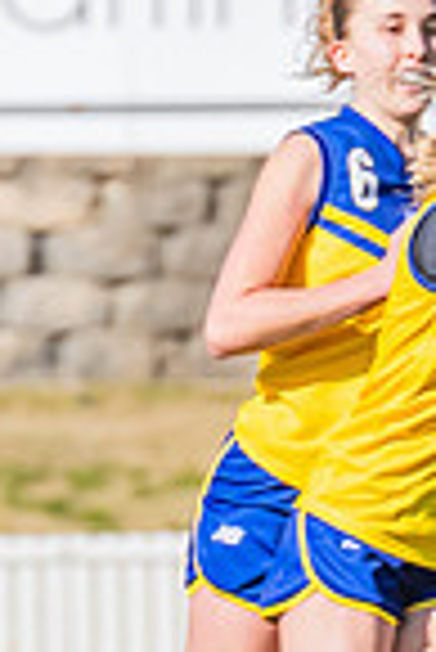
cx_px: 816
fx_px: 40920
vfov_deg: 0.9
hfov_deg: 0.6
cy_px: 729
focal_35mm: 2258
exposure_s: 1/1250
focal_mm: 420
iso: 800
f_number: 11
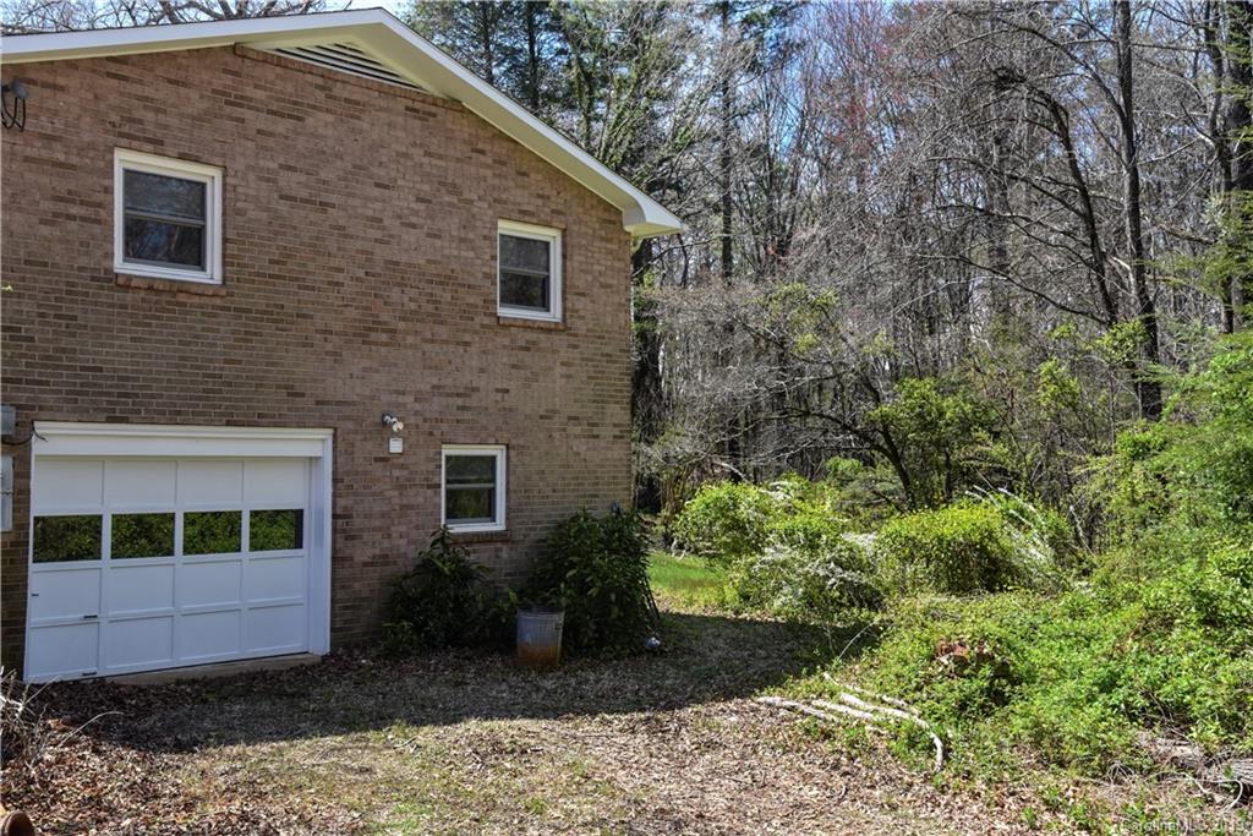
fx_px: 1323
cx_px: 626
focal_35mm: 38
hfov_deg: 50.7
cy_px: 418
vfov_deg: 35.1
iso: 1250
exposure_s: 1/250
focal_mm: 38
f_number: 8
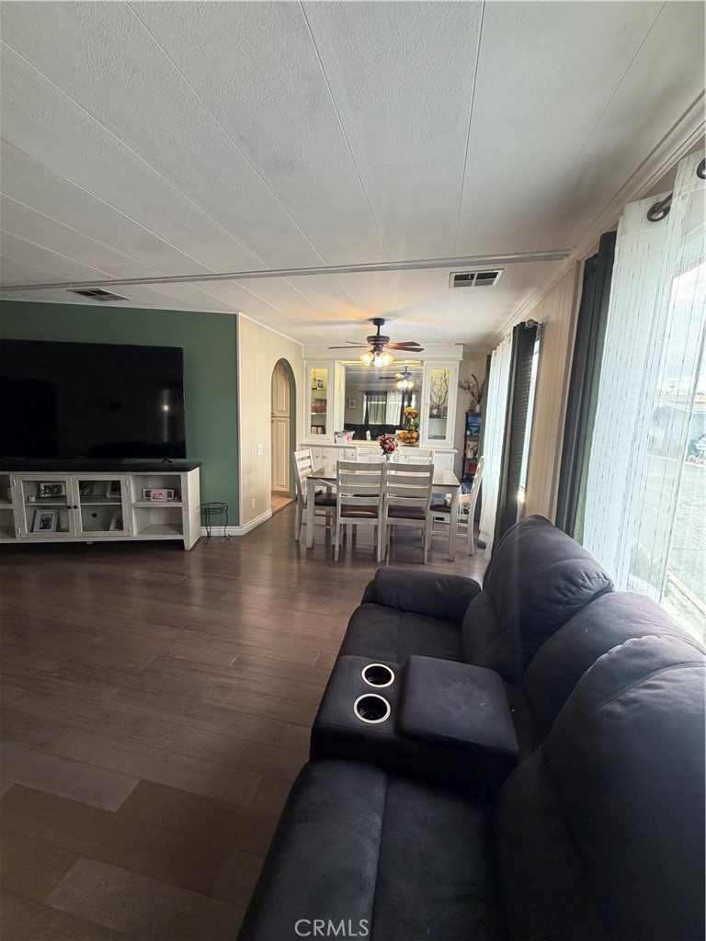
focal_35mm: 14
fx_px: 381
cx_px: 353
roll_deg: -0.3
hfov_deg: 85.7
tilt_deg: -9.3
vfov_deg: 102.1
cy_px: 470
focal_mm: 2.22
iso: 200
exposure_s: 1/60
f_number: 2.2
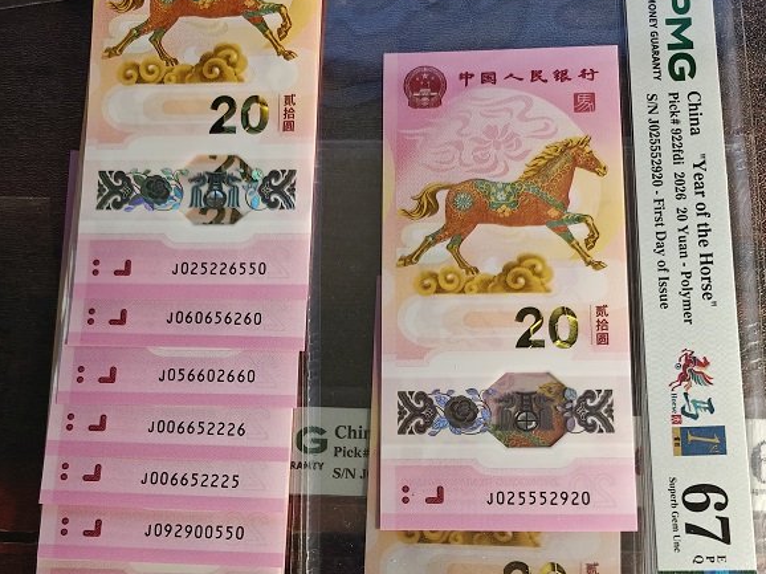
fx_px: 686
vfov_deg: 42.9
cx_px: 382
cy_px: 475
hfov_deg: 58.4
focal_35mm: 31
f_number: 1.6
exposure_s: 1/100
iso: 640
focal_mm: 6.06
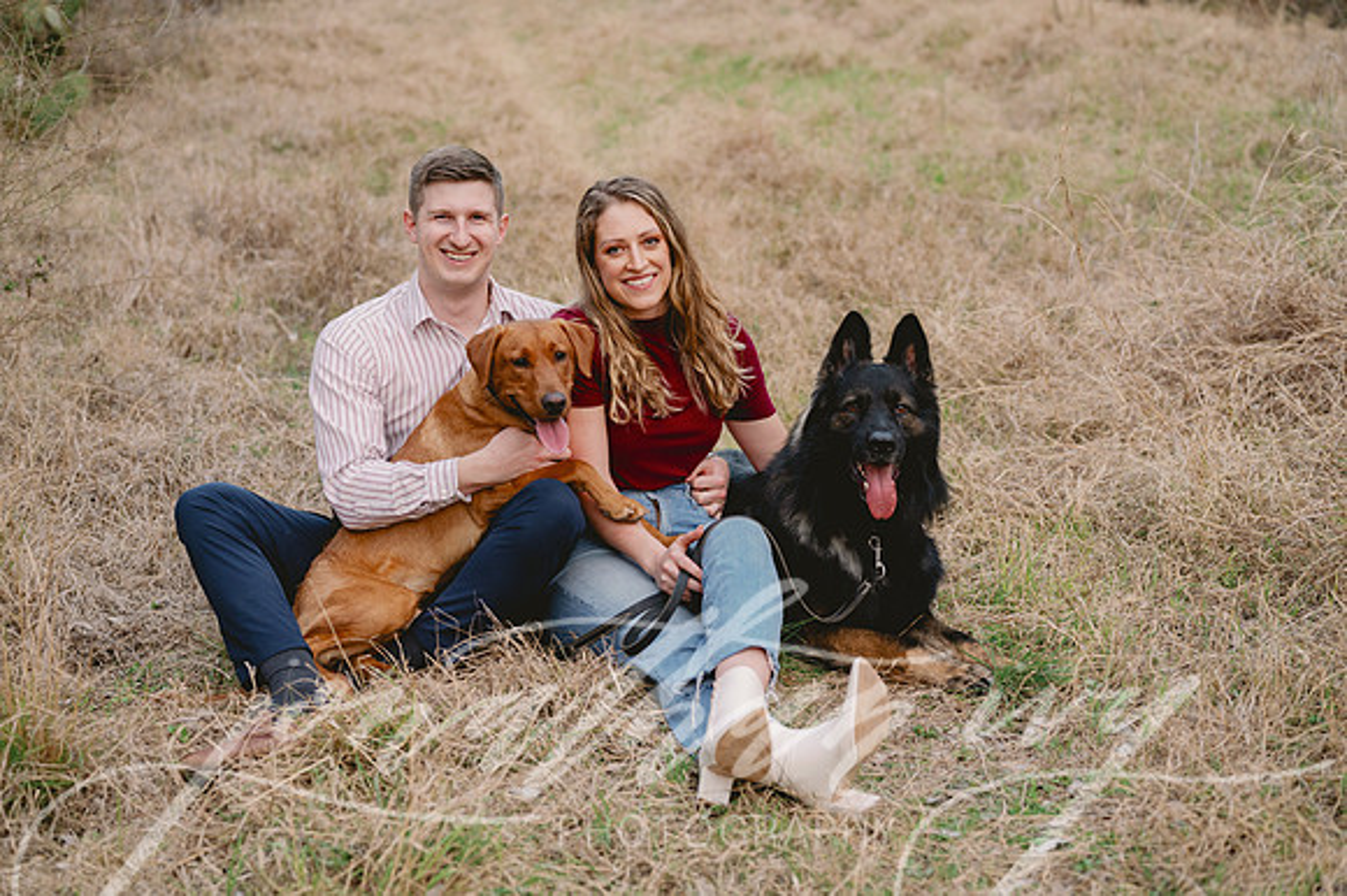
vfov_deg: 27.0
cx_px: 674
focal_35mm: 50
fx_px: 1870
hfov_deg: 39.6
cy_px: 448
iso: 800
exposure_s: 1/400
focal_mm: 50
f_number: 2.8
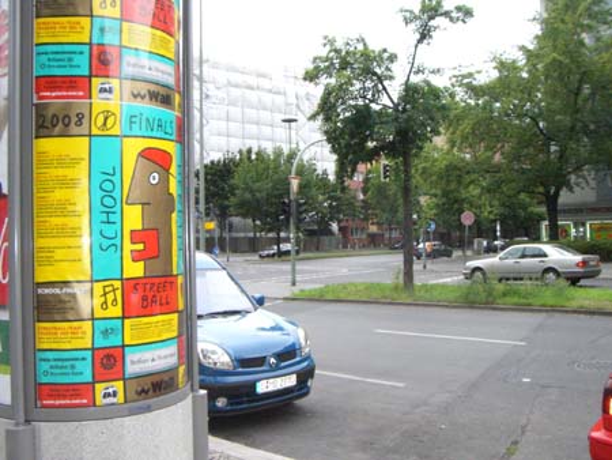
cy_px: 230
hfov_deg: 49.0
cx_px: 306
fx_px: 672
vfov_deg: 37.8
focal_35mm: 38
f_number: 4.3
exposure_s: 1/800
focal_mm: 6.2
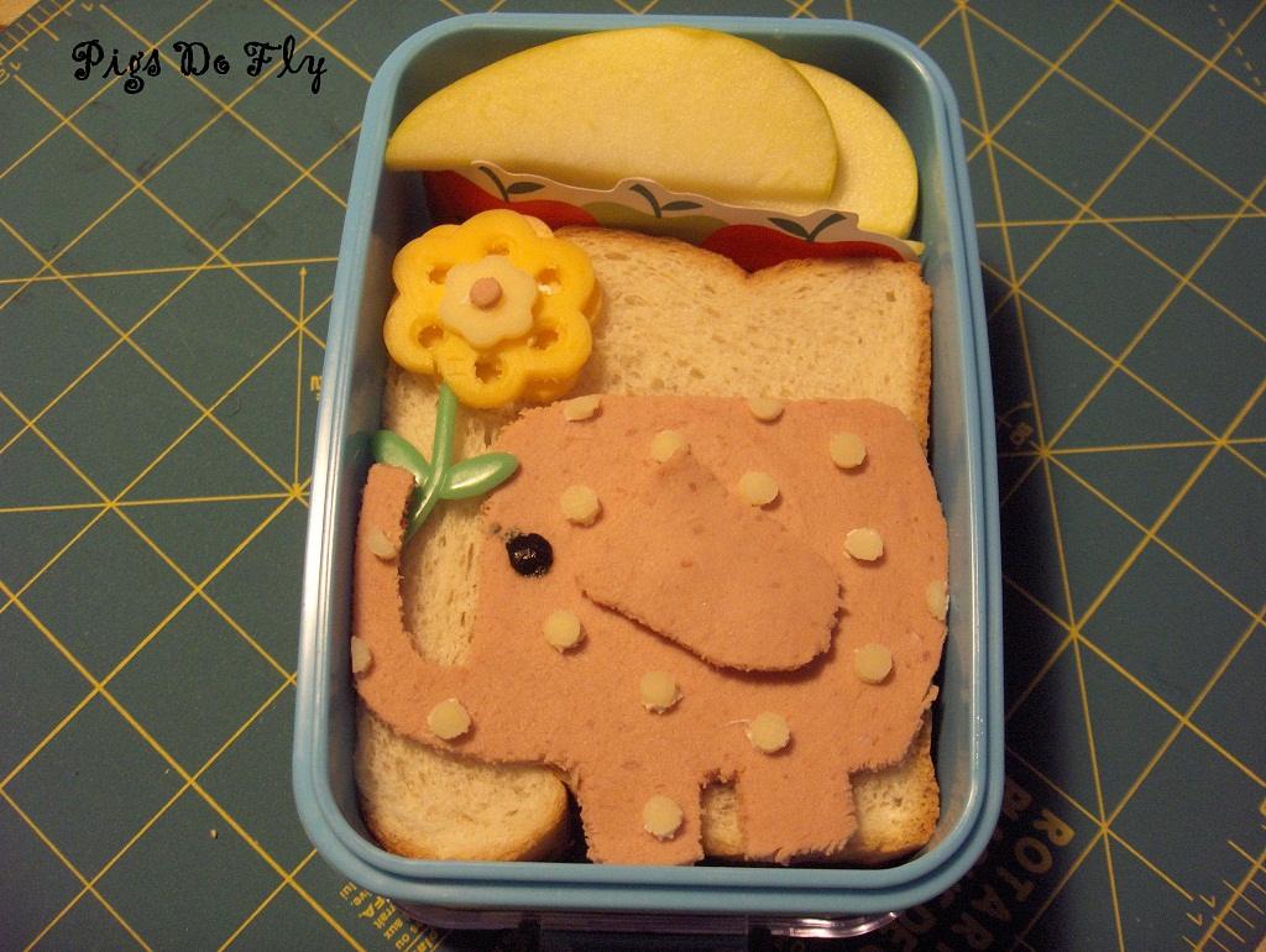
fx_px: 1428
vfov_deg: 36.9
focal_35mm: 39
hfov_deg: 47.8
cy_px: 476
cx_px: 633
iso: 200
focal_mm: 8
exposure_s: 1/116
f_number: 2.8
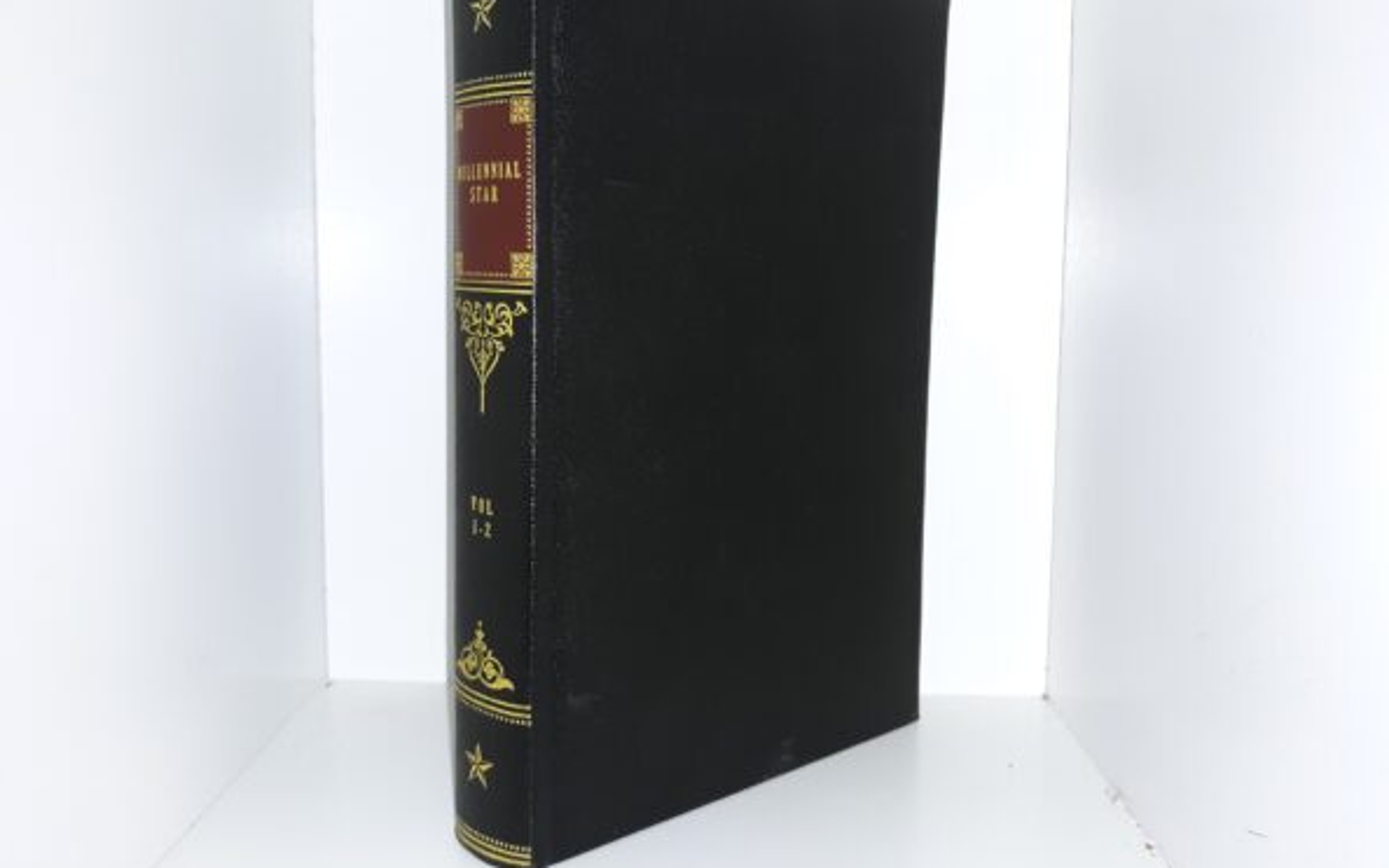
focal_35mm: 30
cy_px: 377
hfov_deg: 62.9
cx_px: 697
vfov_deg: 41.7
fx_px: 1135
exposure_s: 1/120
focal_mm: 3.7
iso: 80
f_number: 1.7
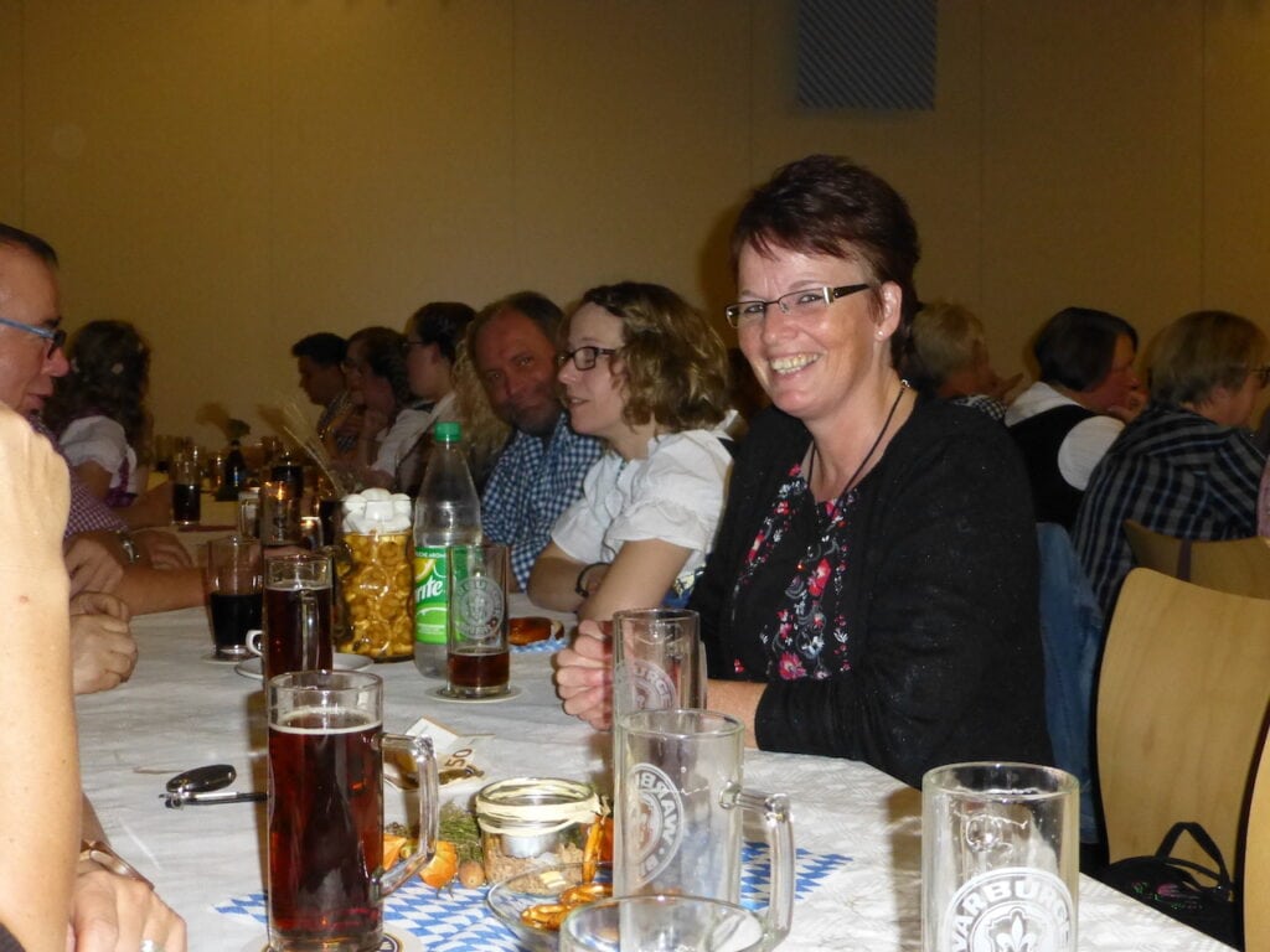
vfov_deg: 33.6
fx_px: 1578
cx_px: 635
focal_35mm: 43
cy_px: 476
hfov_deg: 43.9
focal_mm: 7.4
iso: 800
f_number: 3.9
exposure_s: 1/60
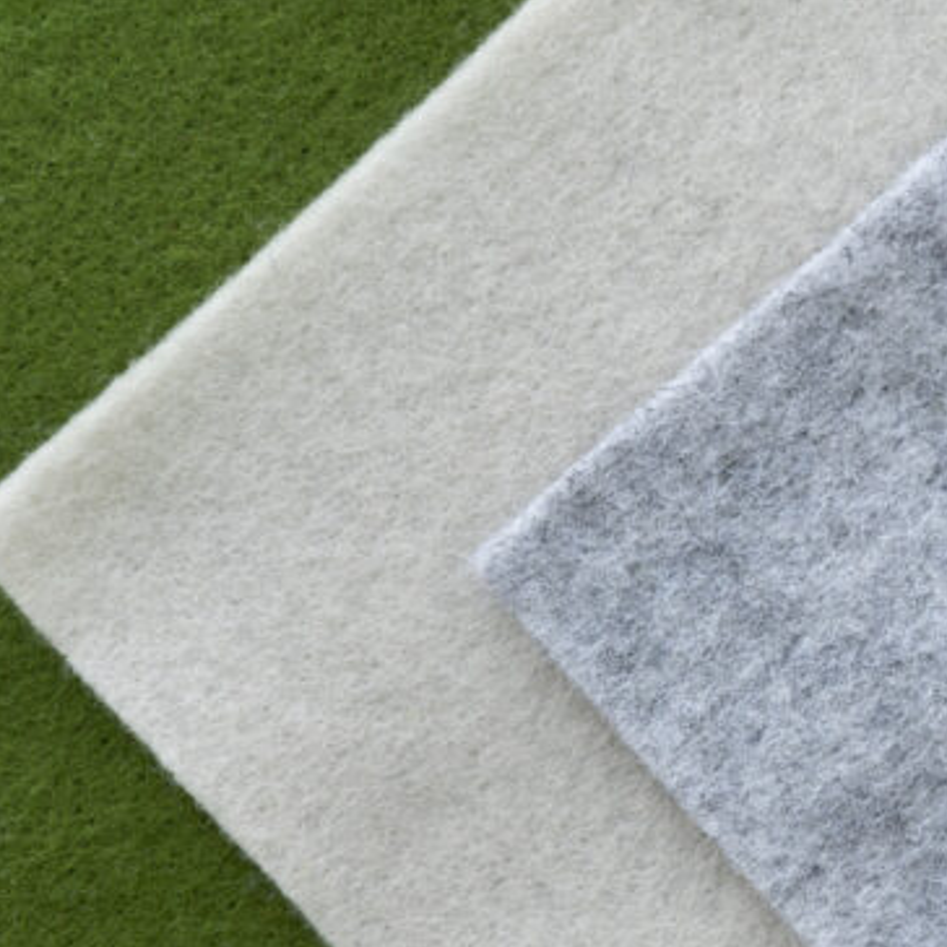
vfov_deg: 10.2
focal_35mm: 172
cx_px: 1093
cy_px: 652
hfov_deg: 10.0
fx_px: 5324
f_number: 9
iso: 640
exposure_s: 1/80
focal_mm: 72
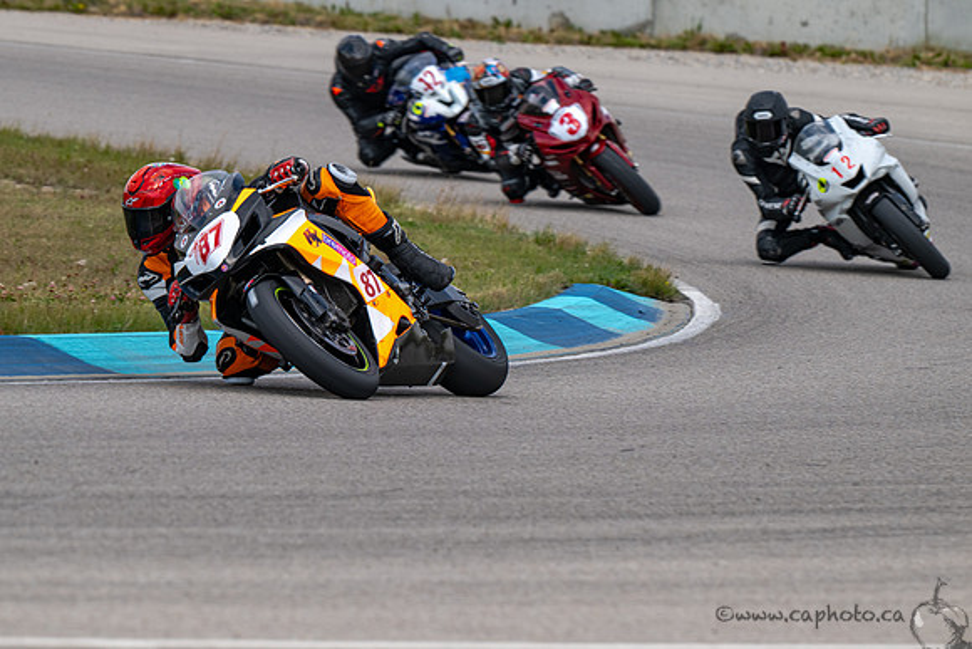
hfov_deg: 4.9
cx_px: 415
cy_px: 343
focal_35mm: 424
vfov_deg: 3.2
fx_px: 11463
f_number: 9
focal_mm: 370
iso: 360
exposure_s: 1/800
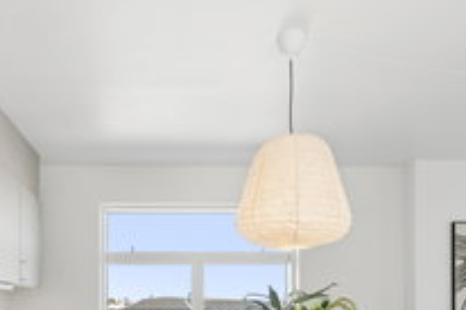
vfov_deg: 34.9
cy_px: 298
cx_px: 174
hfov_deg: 53.9
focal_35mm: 35
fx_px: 453
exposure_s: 1/125
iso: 200
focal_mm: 12
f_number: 8
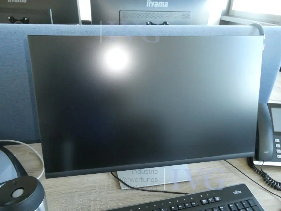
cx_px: 140
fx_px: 195
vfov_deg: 56.8
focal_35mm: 24
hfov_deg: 71.6
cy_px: 106
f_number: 3.3
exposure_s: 1/60
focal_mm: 4.3
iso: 800
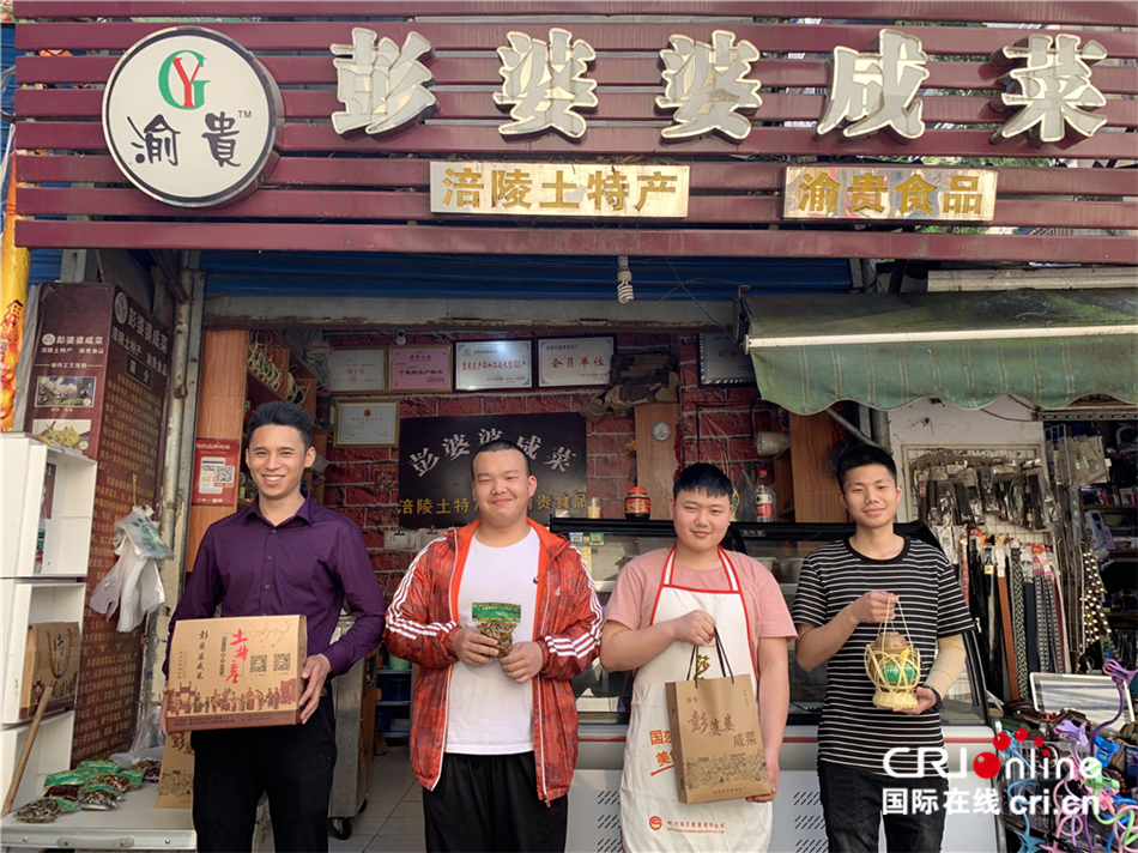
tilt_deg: +11.7
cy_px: 426
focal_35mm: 26
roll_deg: +0.7
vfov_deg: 53.0
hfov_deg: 67.3
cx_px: 569
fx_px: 855
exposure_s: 1/147
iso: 25
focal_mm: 4.25
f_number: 1.8
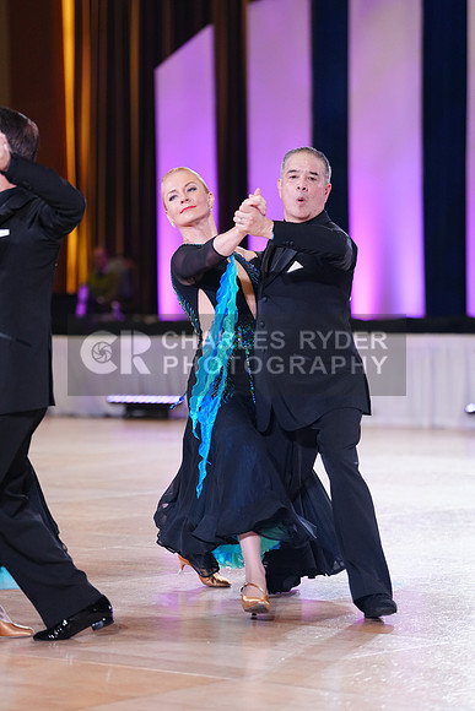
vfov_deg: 16.1
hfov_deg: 10.8
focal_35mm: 127
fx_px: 2512
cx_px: 238
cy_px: 356
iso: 2000
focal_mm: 127
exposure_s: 1/400
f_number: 2.8
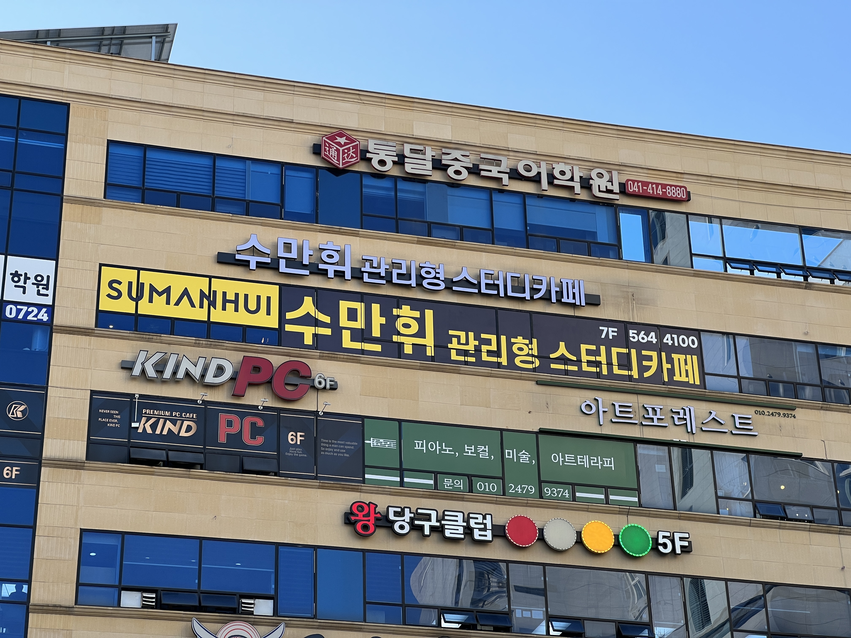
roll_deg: +2.0
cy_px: 319
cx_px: 426
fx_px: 1893
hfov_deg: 25.3
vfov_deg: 19.1
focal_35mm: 77
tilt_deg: +28.3
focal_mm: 9
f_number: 2.8
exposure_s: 1/186
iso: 32
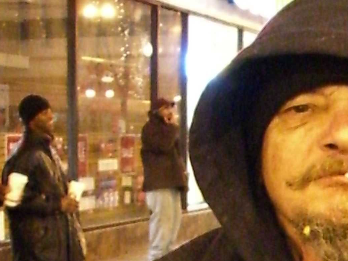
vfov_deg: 15.6
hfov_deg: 20.2
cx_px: 376
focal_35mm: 93
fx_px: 935
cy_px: 255
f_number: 2.7
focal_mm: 6.2
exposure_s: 1/15
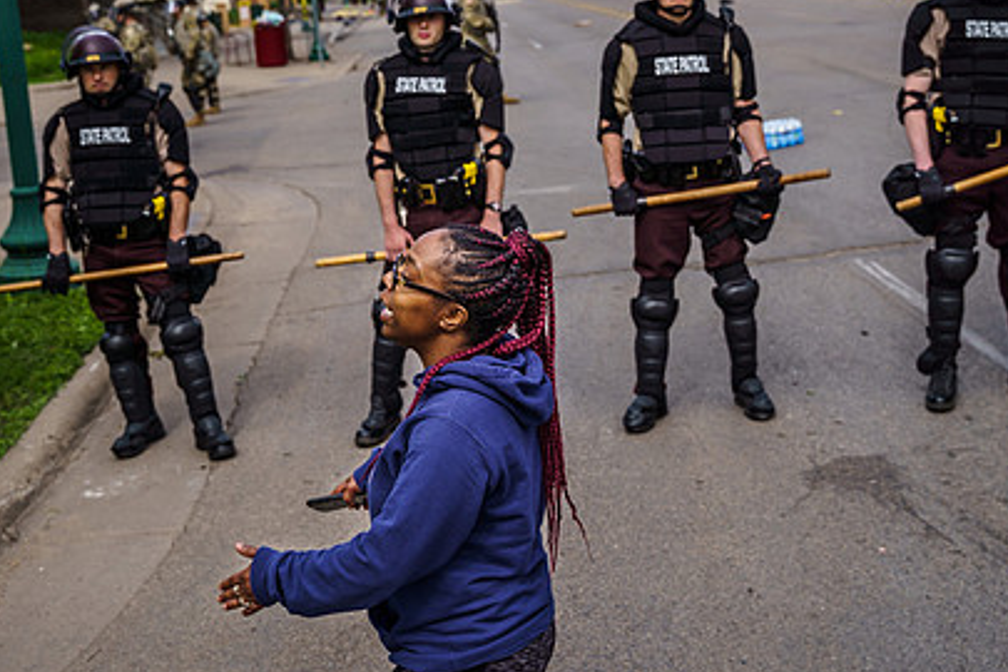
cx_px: 471
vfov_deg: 25.5
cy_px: 262
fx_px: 1484
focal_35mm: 53
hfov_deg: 37.5
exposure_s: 1/1250
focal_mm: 35
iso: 200
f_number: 4
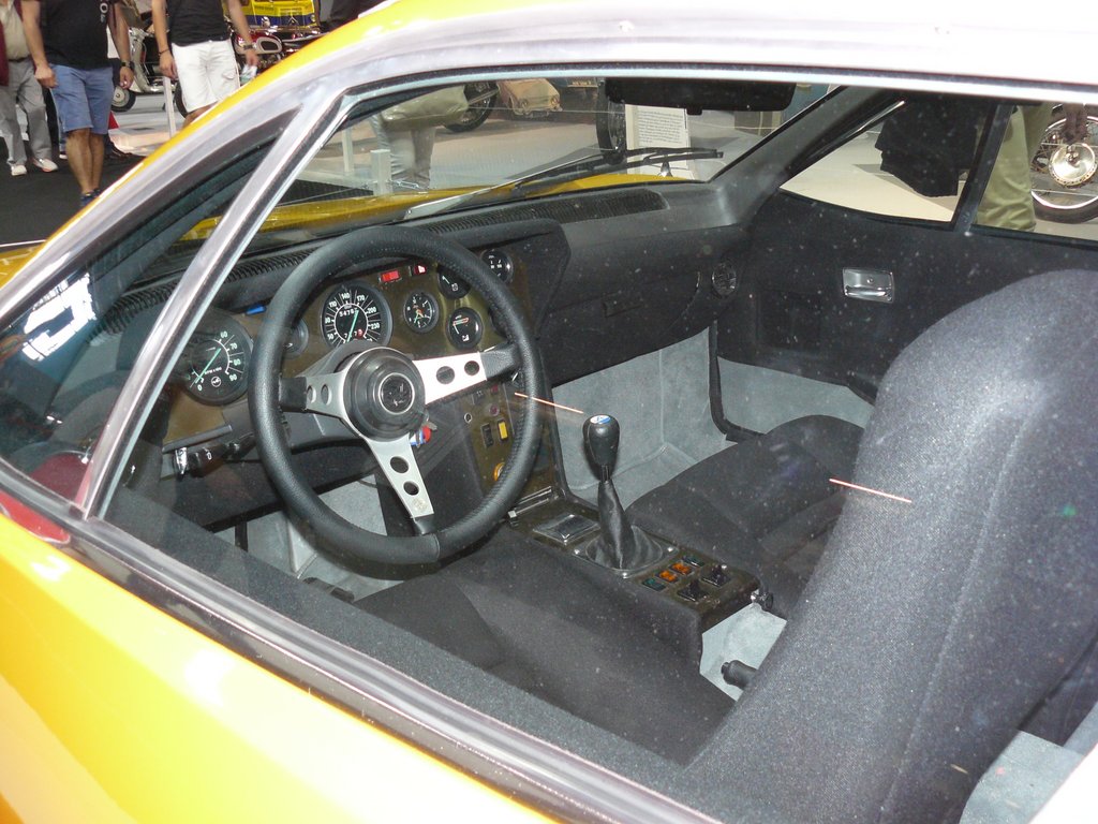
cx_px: 549
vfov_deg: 39.7
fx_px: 1142
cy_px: 412
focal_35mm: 36
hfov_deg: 51.4
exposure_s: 1/40
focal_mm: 6
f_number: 2.8
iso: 200
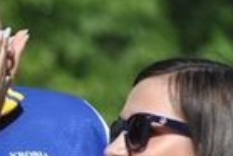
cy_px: 198
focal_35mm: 1229
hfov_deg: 1.7
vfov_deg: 1.1
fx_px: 7965
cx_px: -70
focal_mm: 175
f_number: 5.3
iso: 200
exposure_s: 1/1000
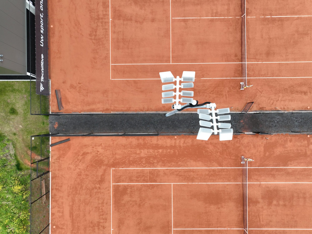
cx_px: 156
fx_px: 216
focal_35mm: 24
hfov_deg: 71.6
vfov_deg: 56.8
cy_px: 117
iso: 100
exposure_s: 1/160
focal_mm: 12.29
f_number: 2.8
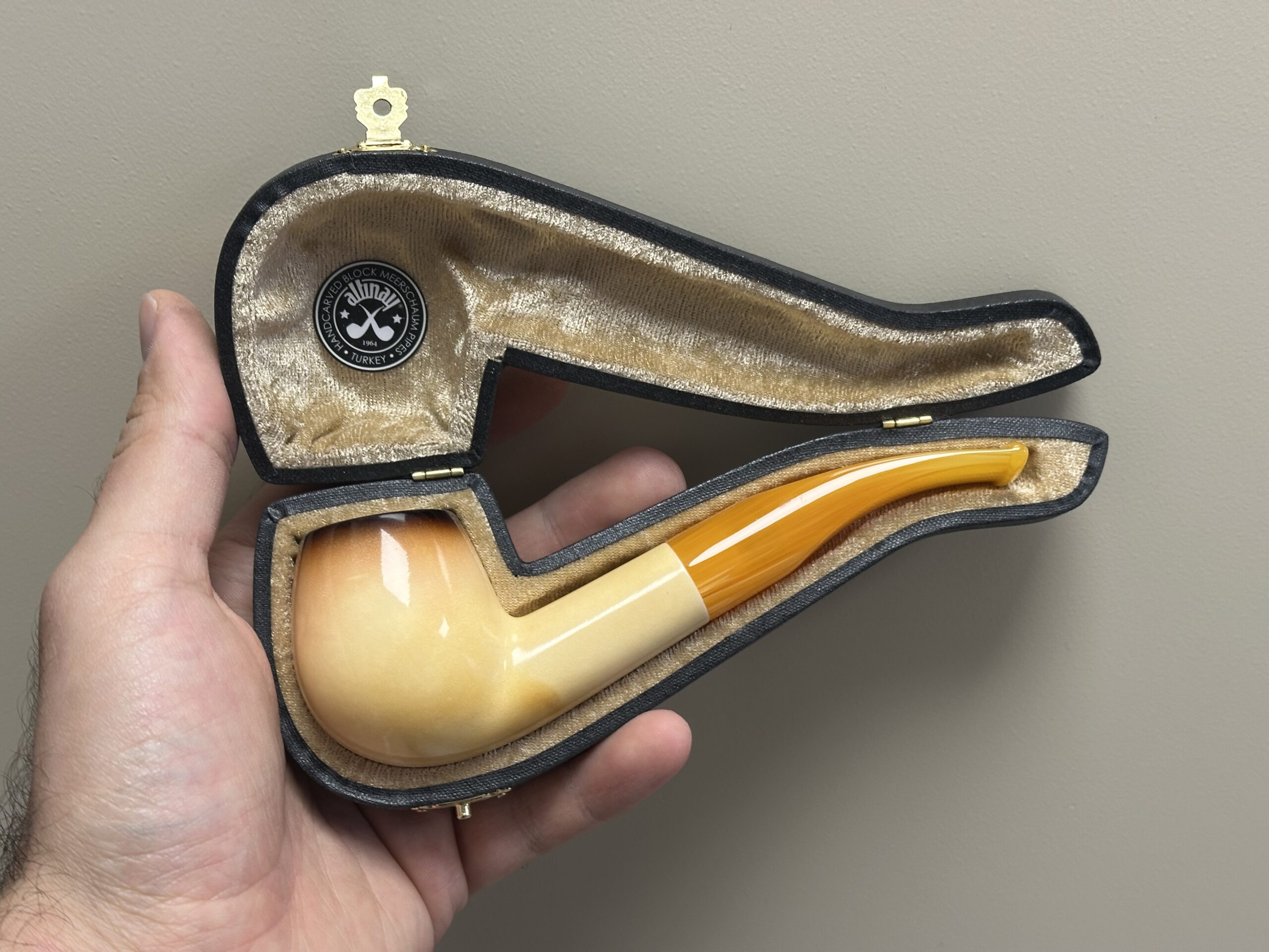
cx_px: 634
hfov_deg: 39.7
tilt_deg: -25.9
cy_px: 476
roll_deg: +5.1
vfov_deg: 30.3
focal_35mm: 48
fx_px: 1760
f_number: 1.78
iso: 50
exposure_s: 1/50
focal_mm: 6.86
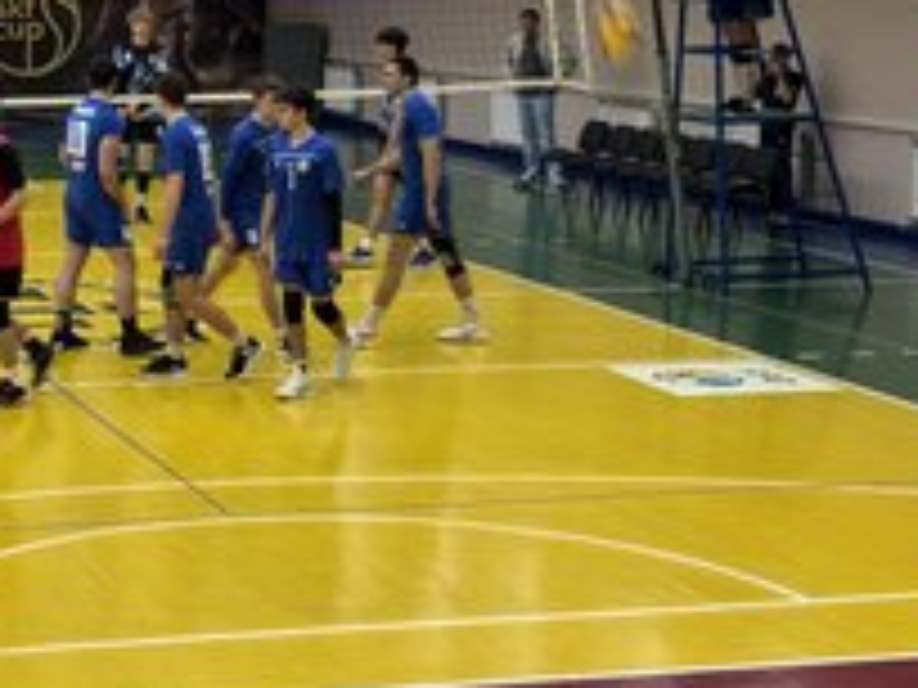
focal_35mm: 94
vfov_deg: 15.7
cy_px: 189
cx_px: 81
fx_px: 2493
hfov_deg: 20.4
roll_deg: +0.7
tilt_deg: -4.9
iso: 200
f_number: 1.78
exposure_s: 1/50
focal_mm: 6.76
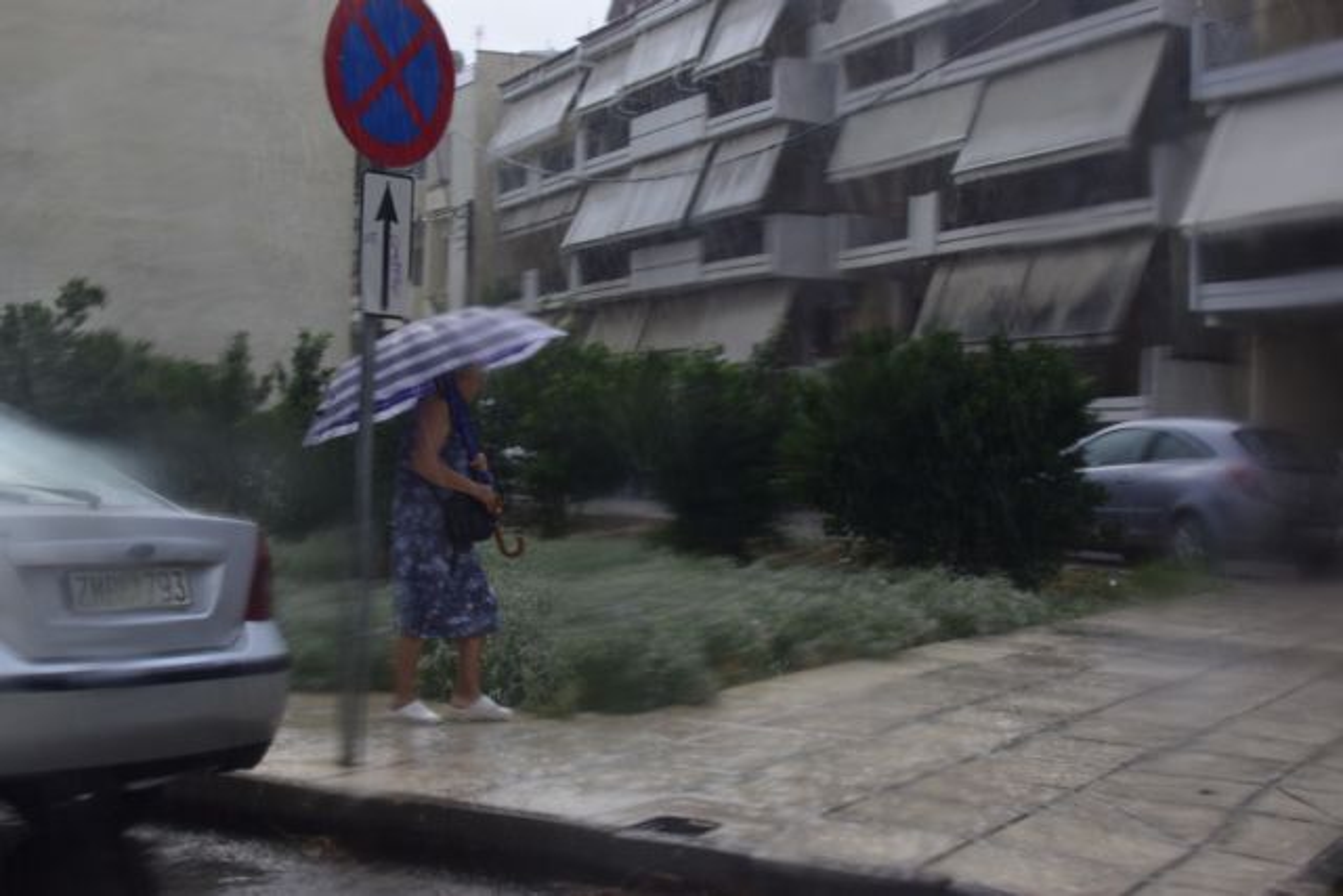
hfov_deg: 37.8
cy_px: 448
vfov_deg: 25.8
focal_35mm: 52
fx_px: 1959
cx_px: 672
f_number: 5.6
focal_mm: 35
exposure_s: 1/125
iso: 640
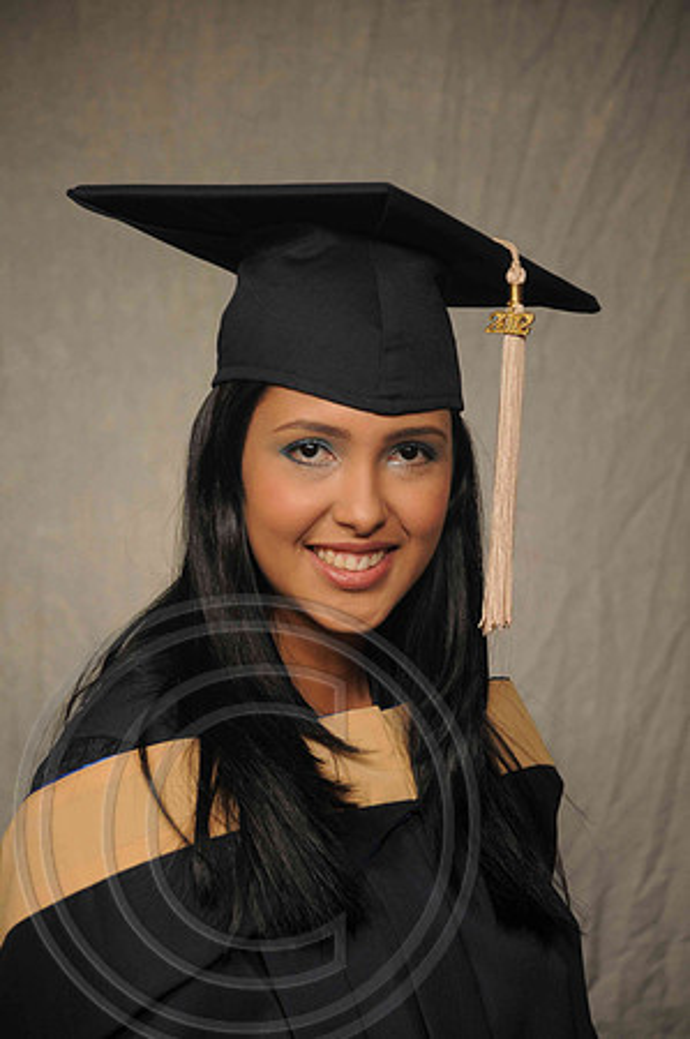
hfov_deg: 8.7
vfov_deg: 13.1
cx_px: 345
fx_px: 4538
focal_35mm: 158
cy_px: 520
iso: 200
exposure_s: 1/125
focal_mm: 105
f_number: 5.6
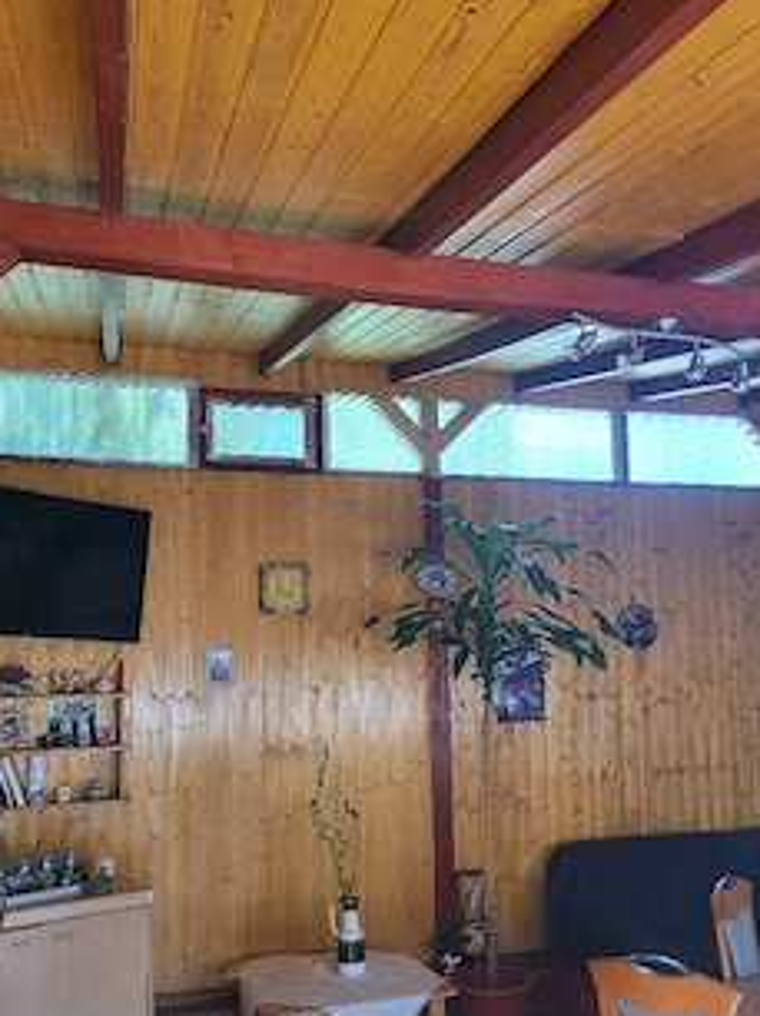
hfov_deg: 41.7
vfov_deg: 53.9
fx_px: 997
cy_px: 548
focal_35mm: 34
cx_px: 385
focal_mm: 5.4
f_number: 1.8
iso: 160
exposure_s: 1/101
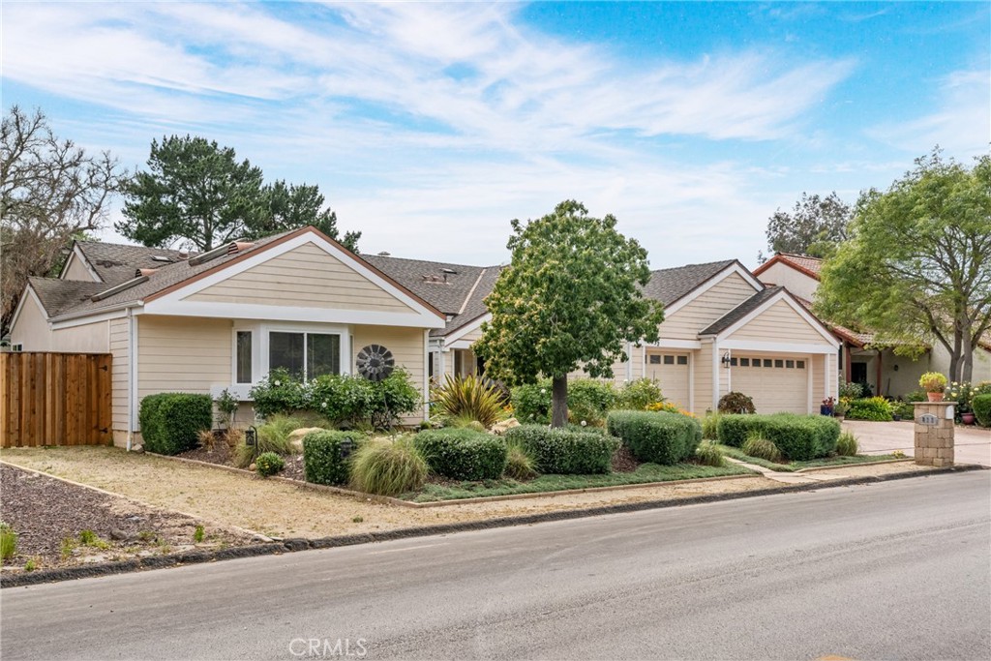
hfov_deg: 54.4
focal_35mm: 35
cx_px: 496
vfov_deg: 37.9
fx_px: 964
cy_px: 330
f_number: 8
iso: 1000
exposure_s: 1/2500
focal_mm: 35
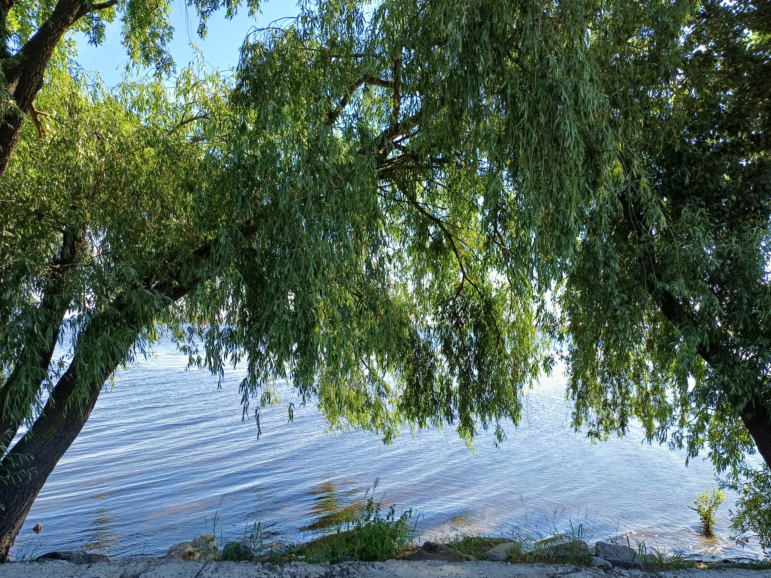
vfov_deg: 54.9
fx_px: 557
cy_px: 289
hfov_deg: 69.4
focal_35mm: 25
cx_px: 386
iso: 50
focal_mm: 4.65
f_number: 1.8
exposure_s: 1/427
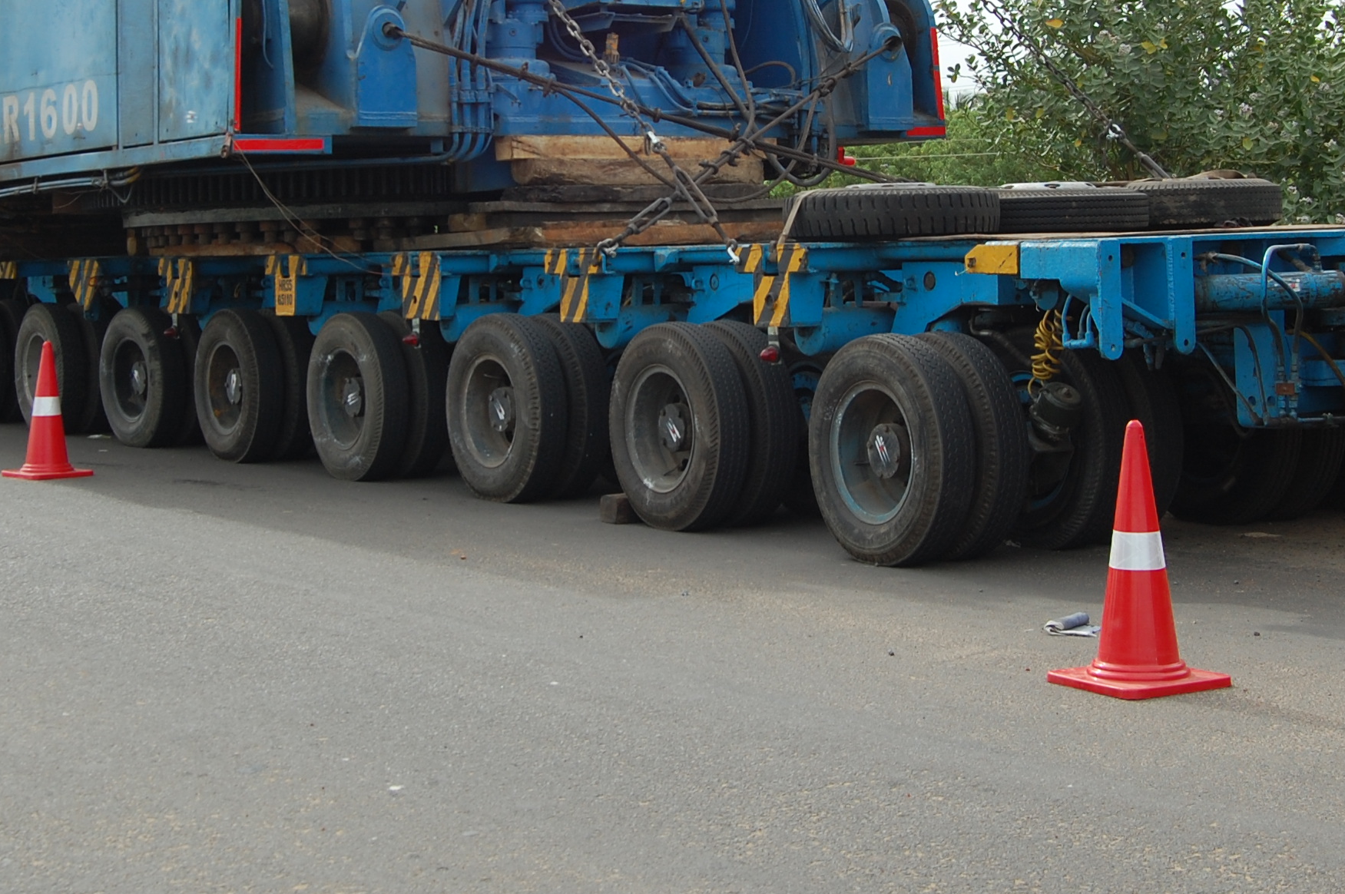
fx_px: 2501
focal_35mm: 67
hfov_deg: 30.1
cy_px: 221
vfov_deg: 20.1
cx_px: 638
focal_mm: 26
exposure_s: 1/320
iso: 200
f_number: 6.3
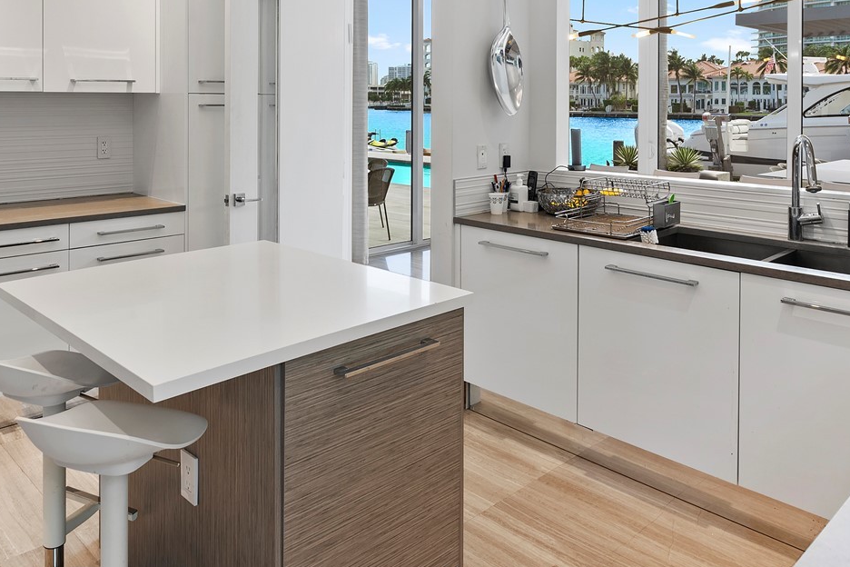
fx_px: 685
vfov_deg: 42.7
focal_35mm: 29
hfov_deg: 63.1
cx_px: 337
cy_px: 104
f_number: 9
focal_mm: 16
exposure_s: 1/2
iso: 100
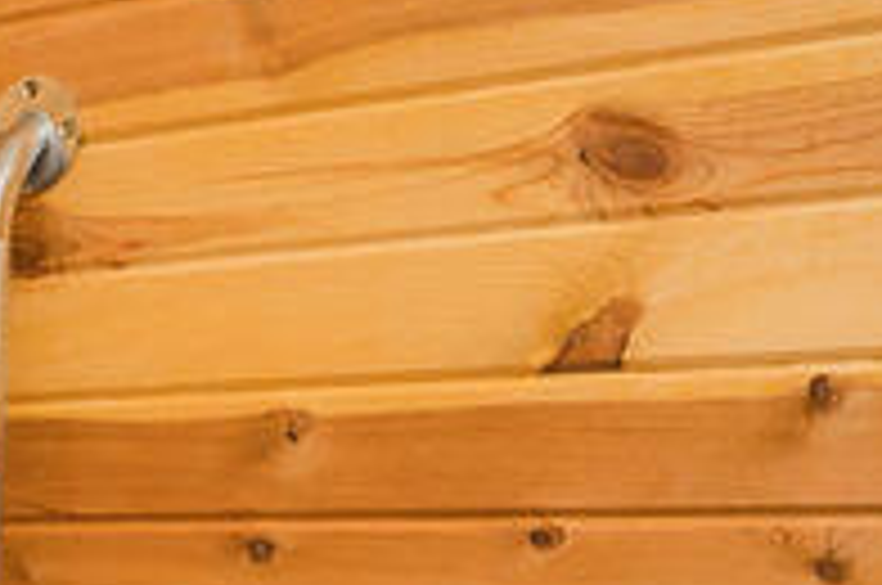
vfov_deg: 12.9
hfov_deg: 19.5
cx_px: -495
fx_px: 2177
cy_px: 1253
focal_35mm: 89
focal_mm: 17
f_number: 5.6
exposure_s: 1/160
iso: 500
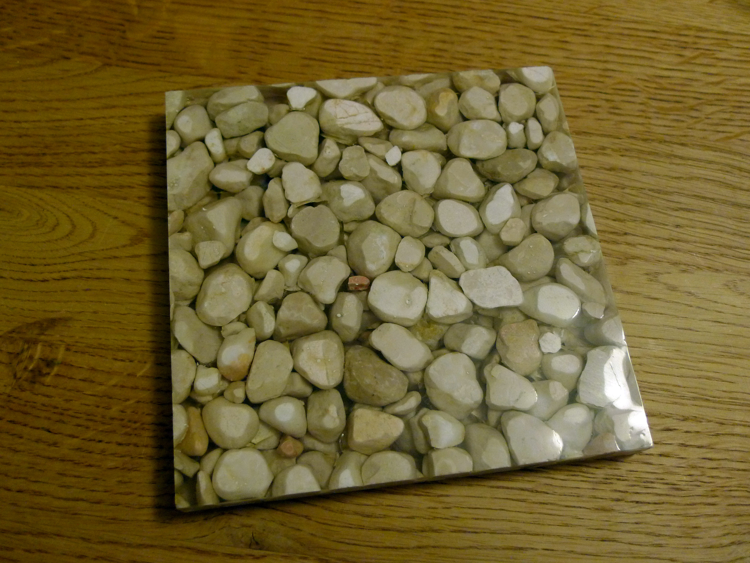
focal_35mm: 32
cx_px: 375
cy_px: 282
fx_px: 693
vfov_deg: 44.2
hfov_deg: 56.8
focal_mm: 6.8
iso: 400
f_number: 2.2
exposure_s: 1/20
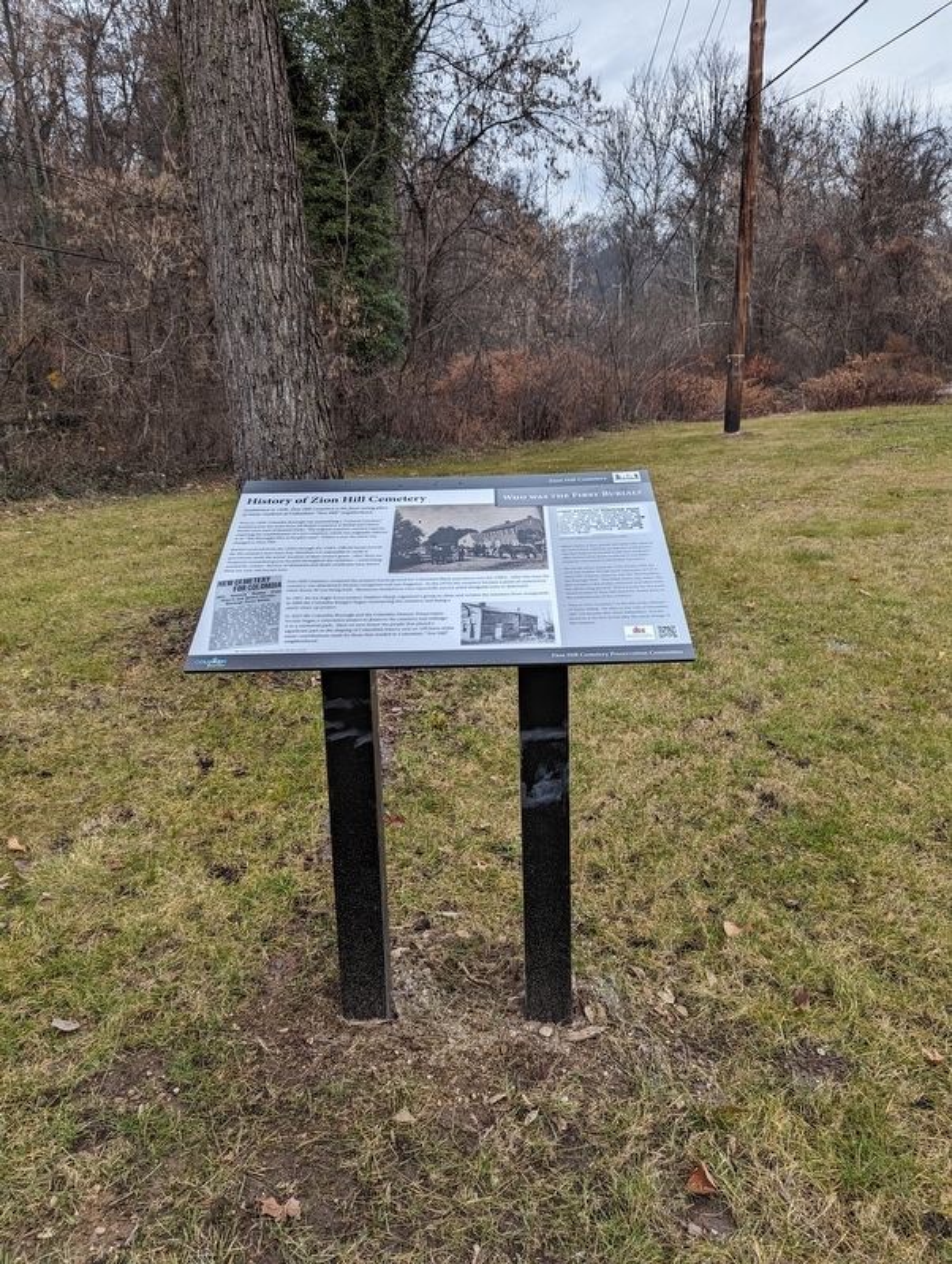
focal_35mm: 24
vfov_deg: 71.5
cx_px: 476
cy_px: 632
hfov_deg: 57.0
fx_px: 877
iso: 64
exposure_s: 1/193
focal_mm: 6.81
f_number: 1.85
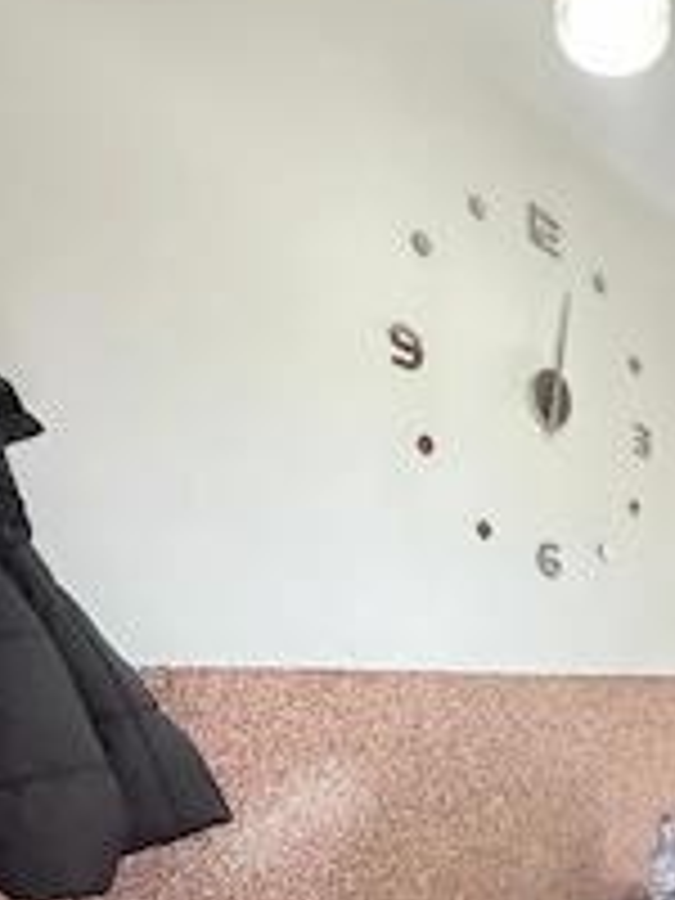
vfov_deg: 57.1
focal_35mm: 28
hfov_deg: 44.3
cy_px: 760
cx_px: 634
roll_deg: +3.0
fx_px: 728
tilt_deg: -9.7
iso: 640
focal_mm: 2.22
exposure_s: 1/60
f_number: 2.2
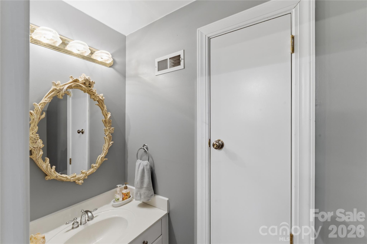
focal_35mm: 14
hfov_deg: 104.3
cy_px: 122
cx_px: 184
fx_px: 143
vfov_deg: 81.2
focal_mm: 14
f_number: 11
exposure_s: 1/15
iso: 400
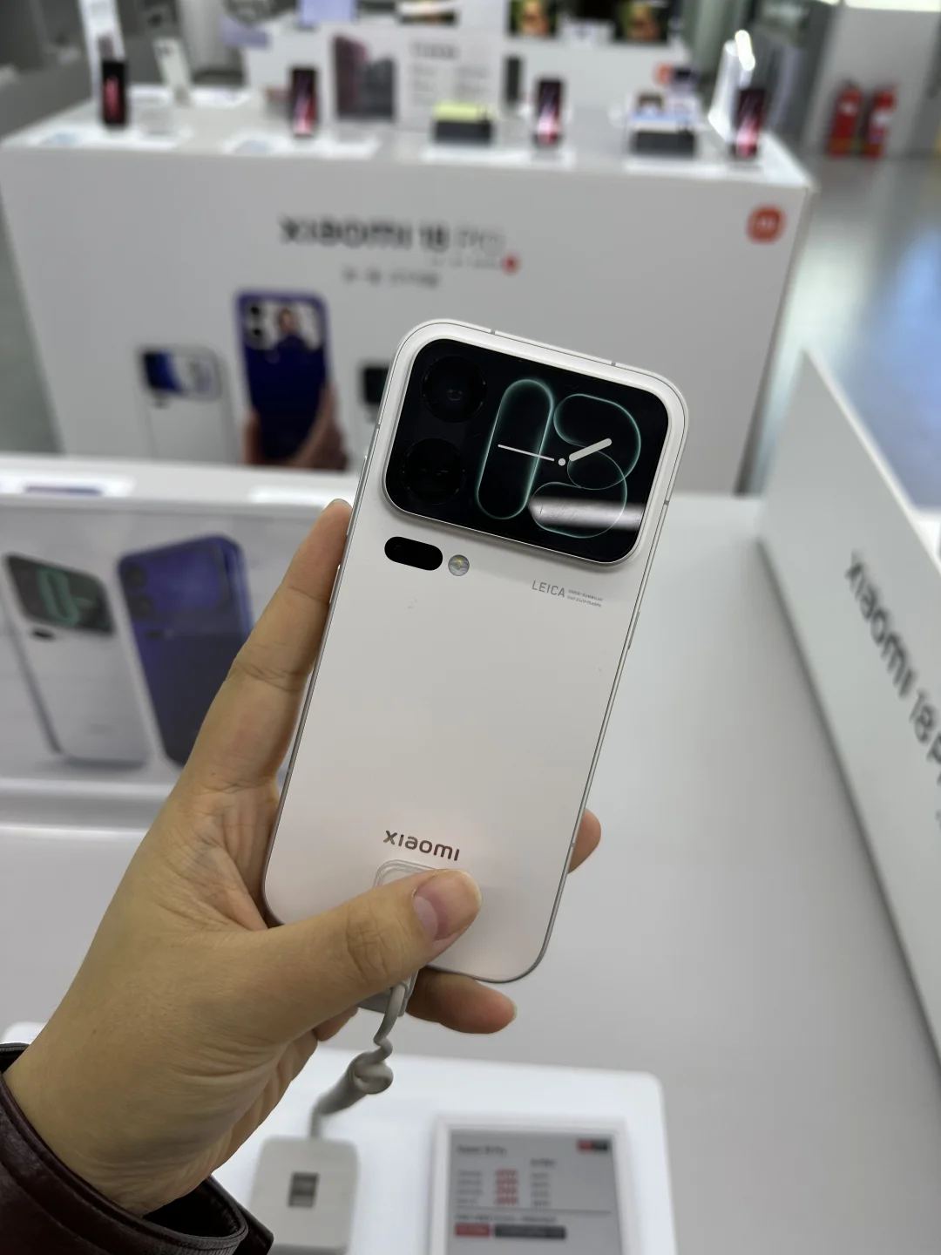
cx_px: 470
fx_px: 870
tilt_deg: -39.0
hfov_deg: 56.8
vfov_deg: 71.6
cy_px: 628
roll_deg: -2.3
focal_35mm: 24
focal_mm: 6.86
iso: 80
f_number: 1.78
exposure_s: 1/121
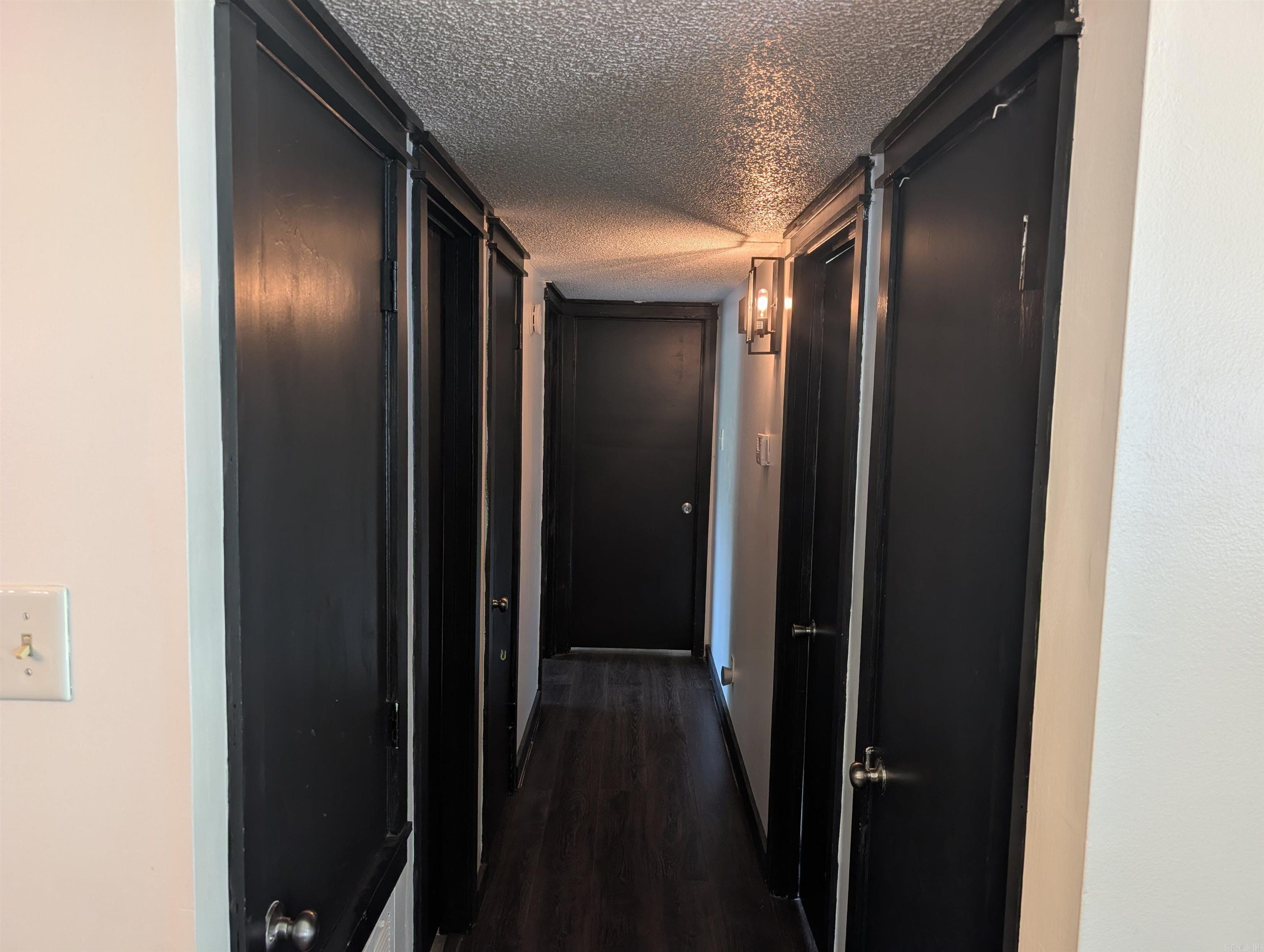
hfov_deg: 71.5
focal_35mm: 24
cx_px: 632
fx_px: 878
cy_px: 476
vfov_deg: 56.9
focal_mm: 6.9
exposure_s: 1/30
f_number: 1.68
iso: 22
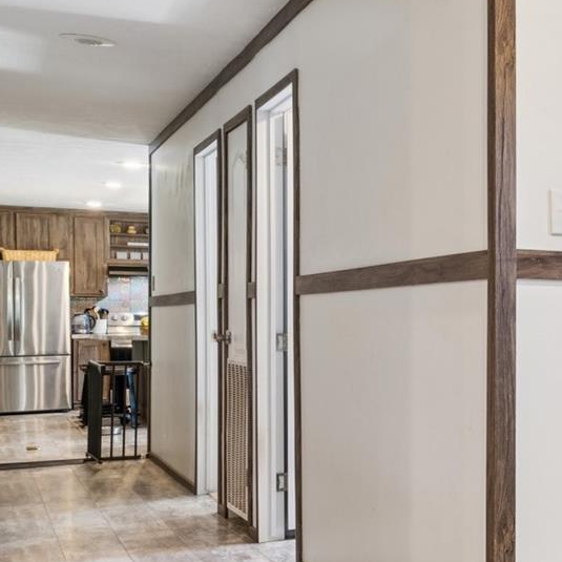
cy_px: 352
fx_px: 985
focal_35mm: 54
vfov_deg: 31.7
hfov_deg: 20.1
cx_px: 1067
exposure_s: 2
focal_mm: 16.5
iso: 100
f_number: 13
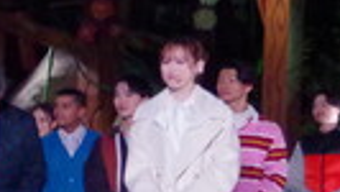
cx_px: -274
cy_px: 86
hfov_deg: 10.8
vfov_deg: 6.5
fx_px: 1678
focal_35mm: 186
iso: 6400
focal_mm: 31
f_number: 4.5
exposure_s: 1/60
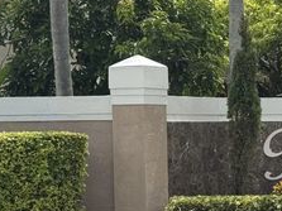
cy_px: 173
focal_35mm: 138
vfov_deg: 10.7
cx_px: 371
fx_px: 1124
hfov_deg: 13.7
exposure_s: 1/2717
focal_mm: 6.76
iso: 64
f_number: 1.78
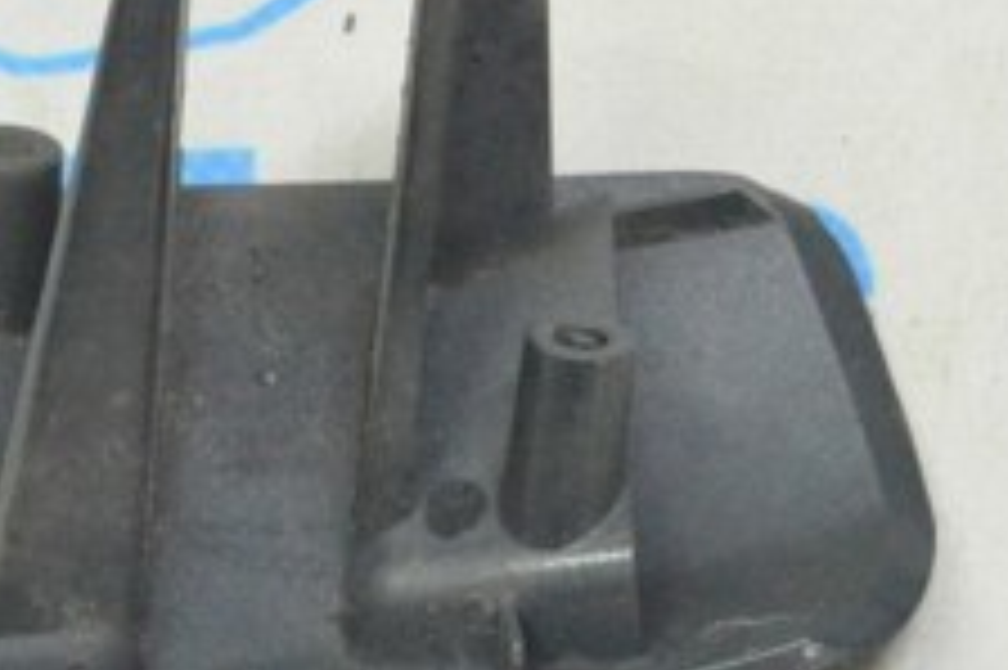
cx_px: 212
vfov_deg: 7.6
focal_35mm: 180
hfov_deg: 11.4
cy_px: 335
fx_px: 5036
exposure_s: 1/20
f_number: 20
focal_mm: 42
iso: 6400
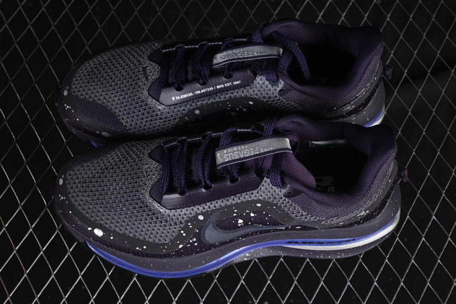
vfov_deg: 18.2
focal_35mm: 75
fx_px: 950
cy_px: 152
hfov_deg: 27.0
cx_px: 228
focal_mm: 50
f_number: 6.3
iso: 160
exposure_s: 1/60
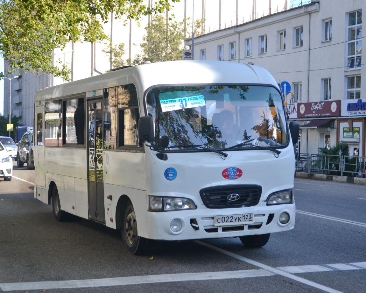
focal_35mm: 72
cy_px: 146
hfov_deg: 26.4
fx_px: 780
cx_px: 176
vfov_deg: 21.3
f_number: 5.3
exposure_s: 1/640
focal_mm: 42
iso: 400
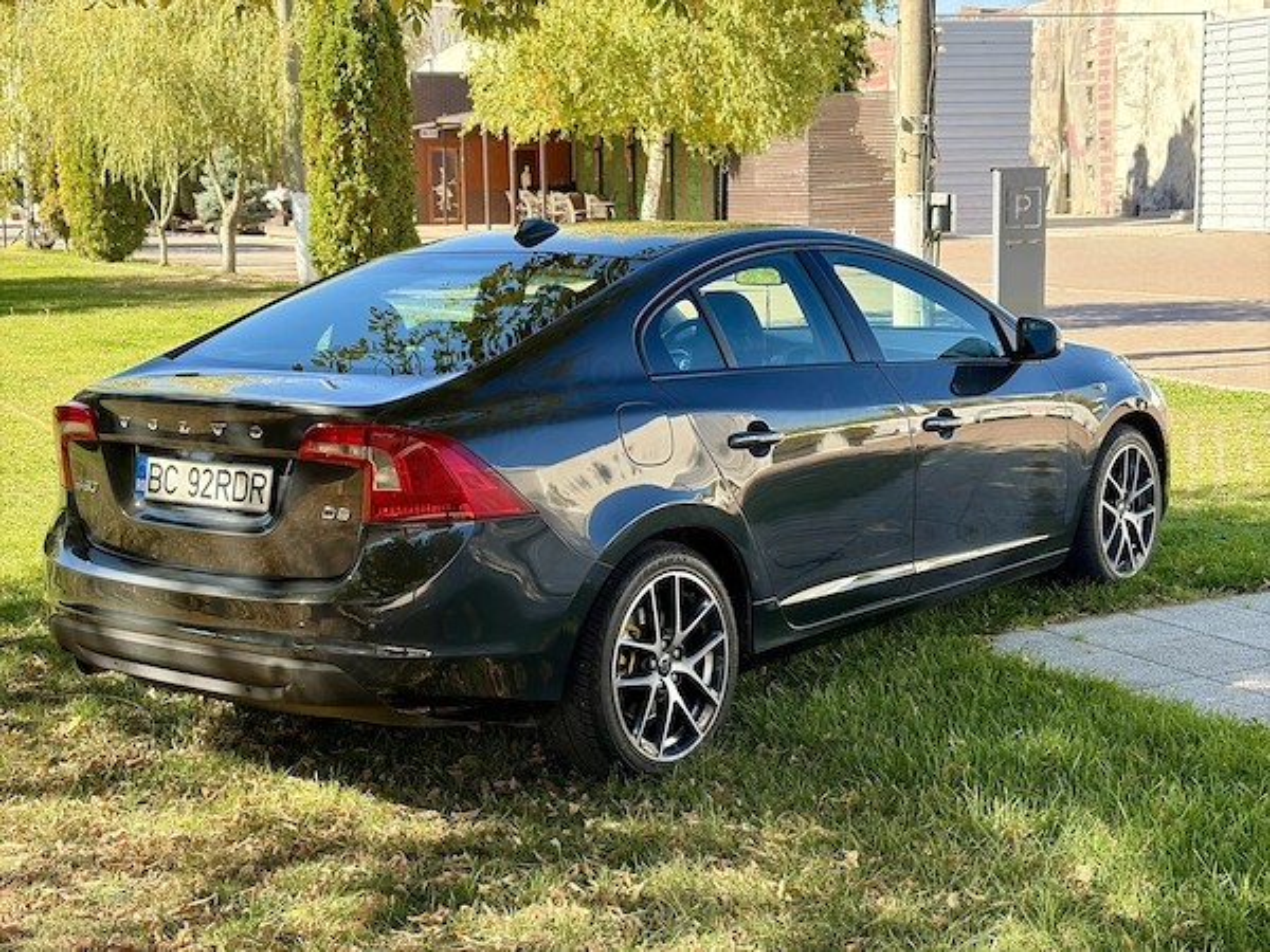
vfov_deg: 28.0
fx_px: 1908
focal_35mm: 52
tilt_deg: -8.1
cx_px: 635
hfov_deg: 36.8
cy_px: 476
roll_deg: +2.0
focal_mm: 5.96
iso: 50
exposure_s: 1/485
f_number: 1.6
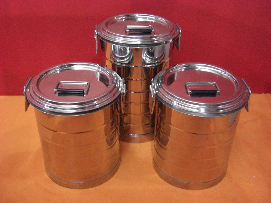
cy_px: 102
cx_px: 136
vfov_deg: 37.7
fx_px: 297
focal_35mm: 38
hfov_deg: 49.0
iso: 800
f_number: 2.8
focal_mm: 7.9
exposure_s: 1/60
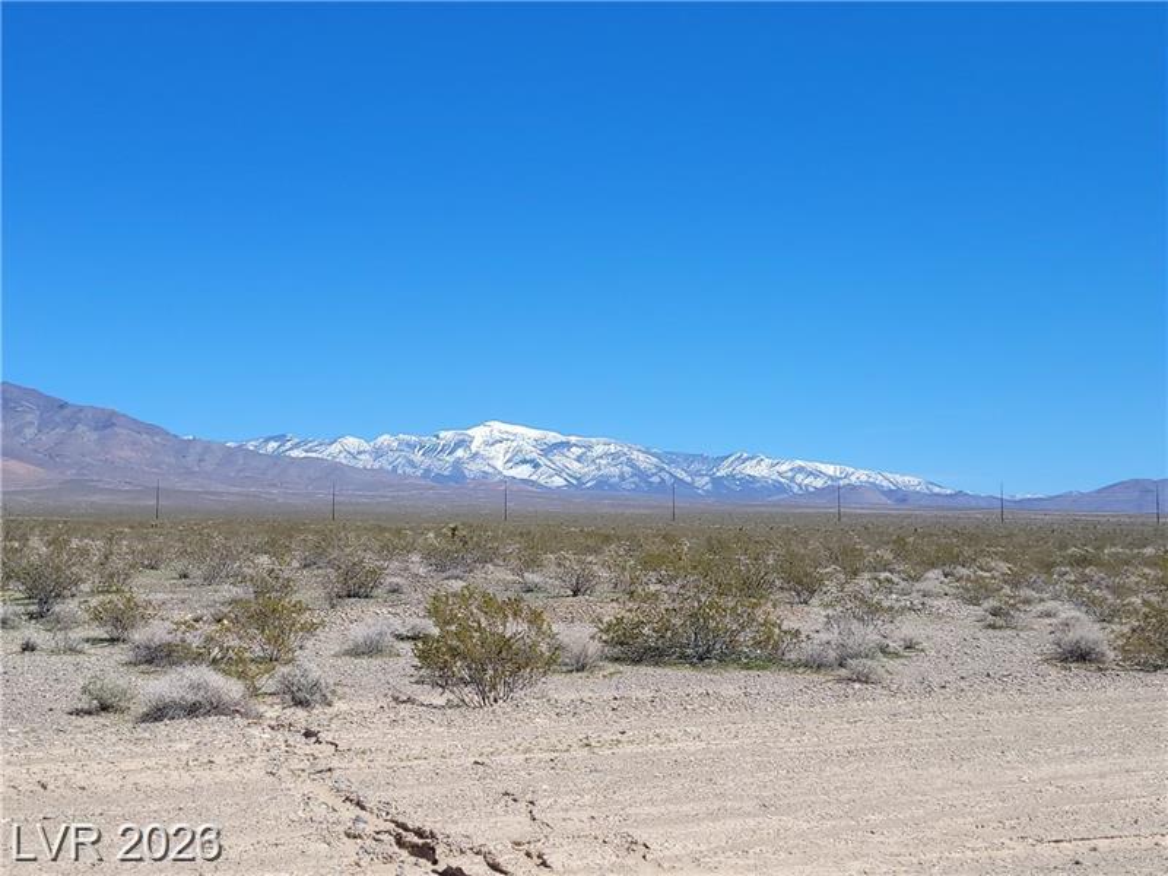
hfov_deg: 67.3
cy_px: 438
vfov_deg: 53.1
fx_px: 877
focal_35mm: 26
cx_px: 584
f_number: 1.8
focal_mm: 5.4
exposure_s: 1/3427
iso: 40
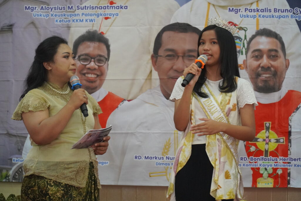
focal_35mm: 136
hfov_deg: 15.0
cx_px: 150
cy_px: 100
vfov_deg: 10.1
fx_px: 1142
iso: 3200
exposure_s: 1/160
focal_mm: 91
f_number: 4
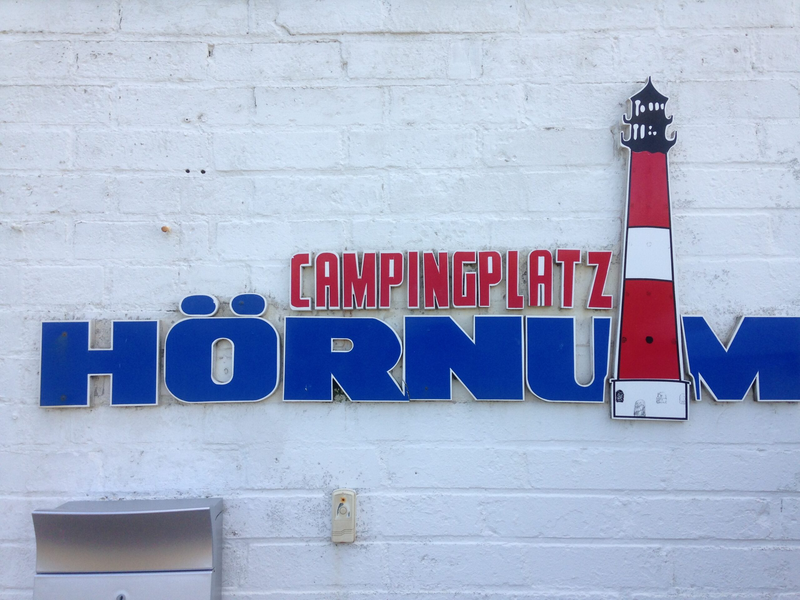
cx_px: 400
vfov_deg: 42.9
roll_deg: -1.1
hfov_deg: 55.4
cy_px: 300
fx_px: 763
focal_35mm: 33
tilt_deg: +4.1
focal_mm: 4.12
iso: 50
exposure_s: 1/511
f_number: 2.4
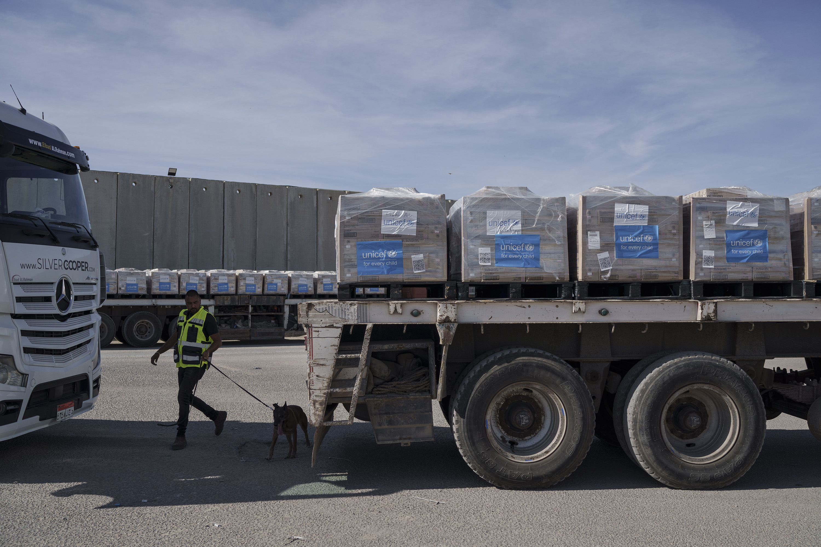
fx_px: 798
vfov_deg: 37.9
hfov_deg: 54.4
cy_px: 274
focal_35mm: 35
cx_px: 410
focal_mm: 35
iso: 100
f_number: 4
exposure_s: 1/2000
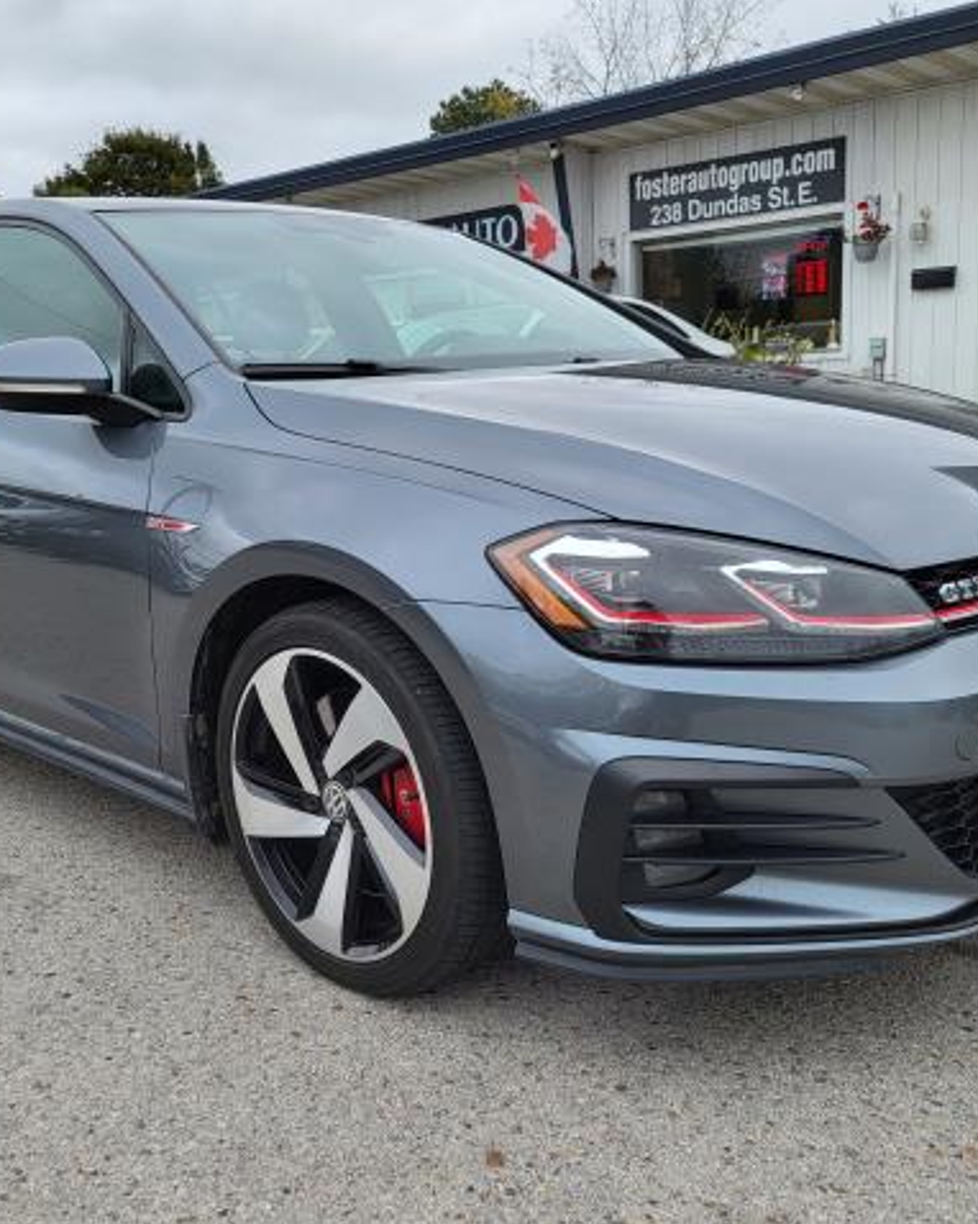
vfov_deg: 52.9
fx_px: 1231
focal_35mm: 34
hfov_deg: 43.3
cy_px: 612
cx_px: 458
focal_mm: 5.4
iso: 40
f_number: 1.8
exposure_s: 1/794
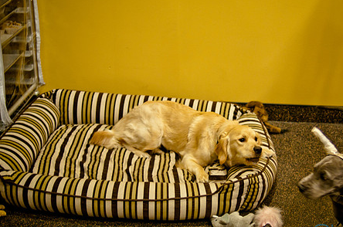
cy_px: 125
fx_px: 653
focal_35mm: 69
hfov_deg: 29.3
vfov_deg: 19.7
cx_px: 213
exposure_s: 1/160
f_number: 2
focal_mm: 35
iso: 640
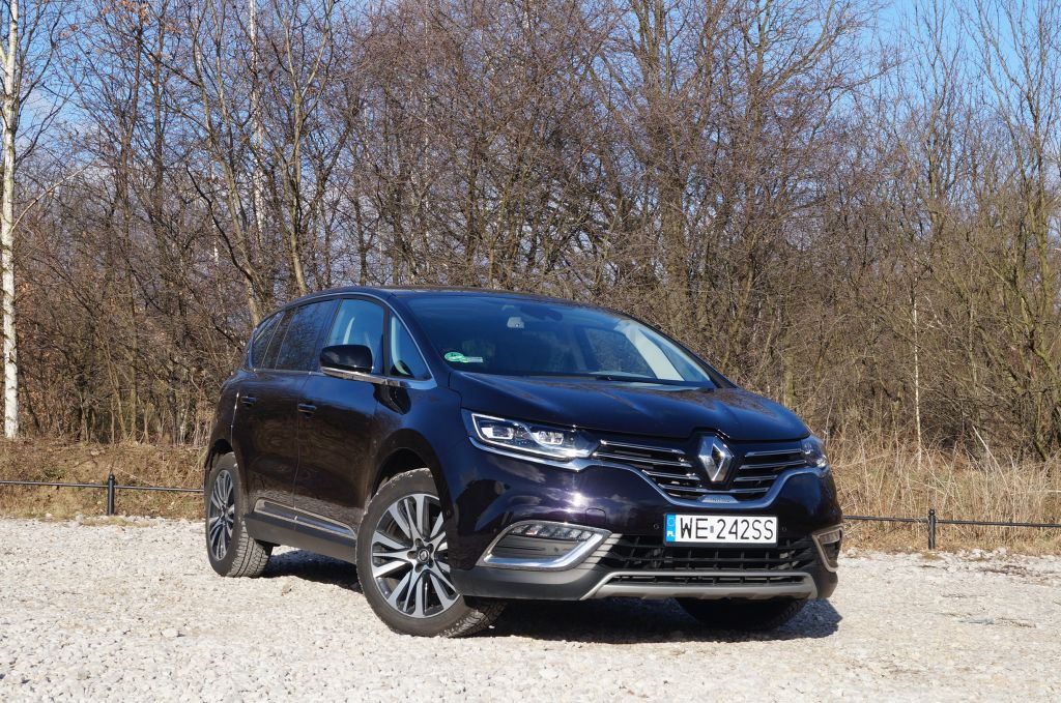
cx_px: 530
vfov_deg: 25.7
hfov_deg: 37.9
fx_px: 1545
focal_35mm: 52
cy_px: 352
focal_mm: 35
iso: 100
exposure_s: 1/100
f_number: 13
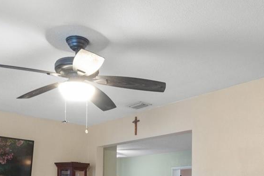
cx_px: 146
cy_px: 203
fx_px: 315
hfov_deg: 45.4
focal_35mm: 43
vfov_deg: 27.9
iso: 400
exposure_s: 1/2.5
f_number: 8
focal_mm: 10
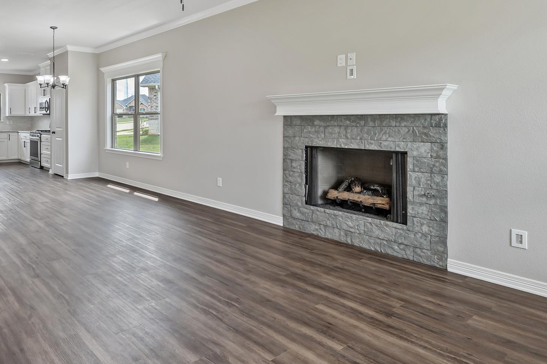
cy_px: 120
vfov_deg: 52.1
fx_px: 365
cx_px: 127
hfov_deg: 68.2
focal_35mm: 24
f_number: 8
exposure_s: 1/40
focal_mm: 14
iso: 800
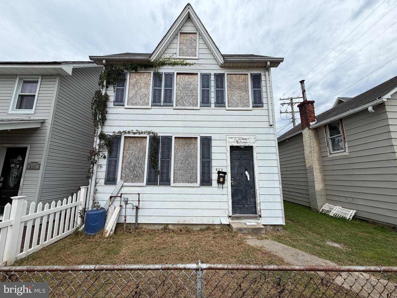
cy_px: 149
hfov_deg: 102.1
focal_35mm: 14
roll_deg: -0.4
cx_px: 198
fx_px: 161
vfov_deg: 85.7
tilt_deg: +9.3
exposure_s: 1/770
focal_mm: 2.22
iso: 25
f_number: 2.2
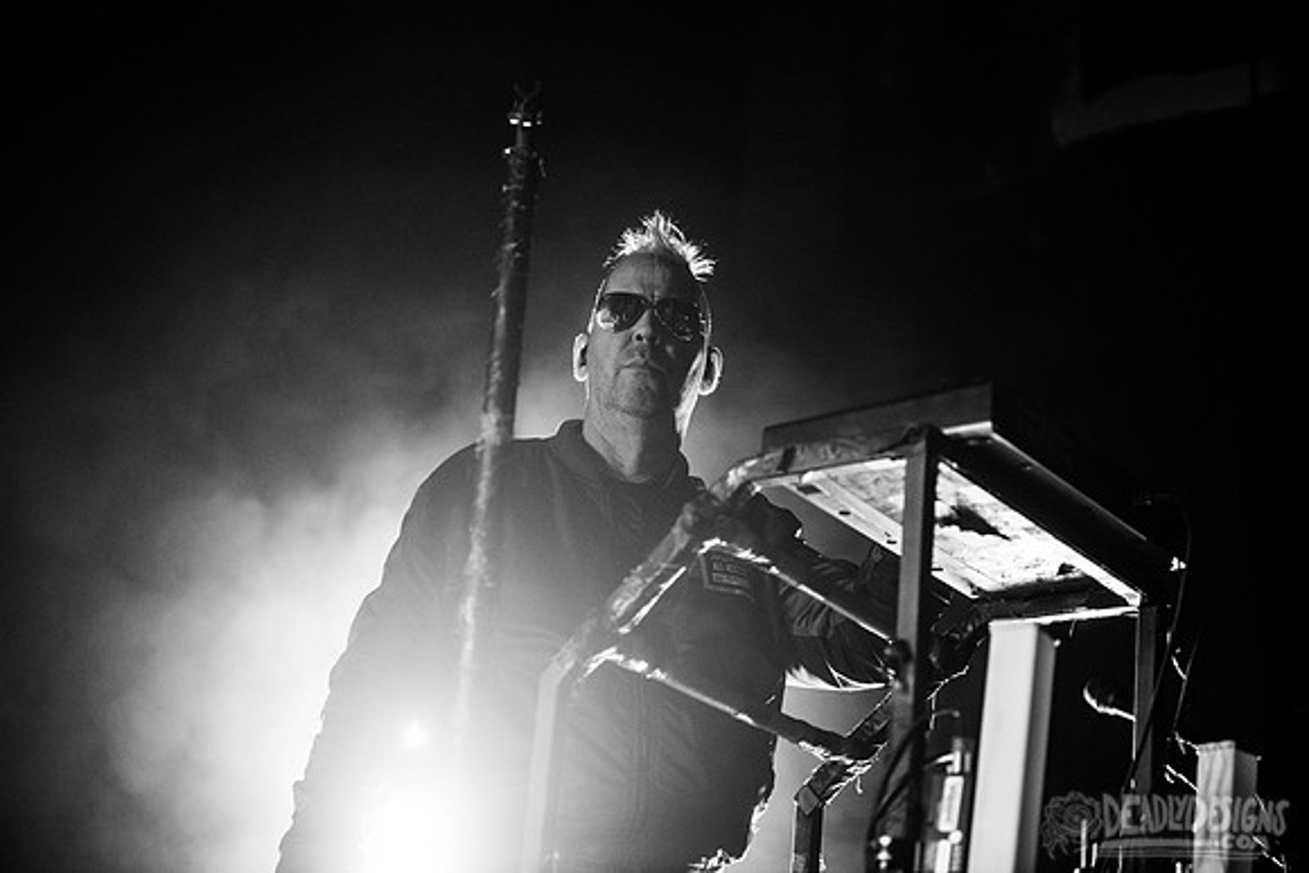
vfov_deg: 17.1
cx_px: 654
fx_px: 2909
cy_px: 436
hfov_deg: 25.4
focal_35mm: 80
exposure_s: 1/200
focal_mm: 80
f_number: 3.2
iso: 3200
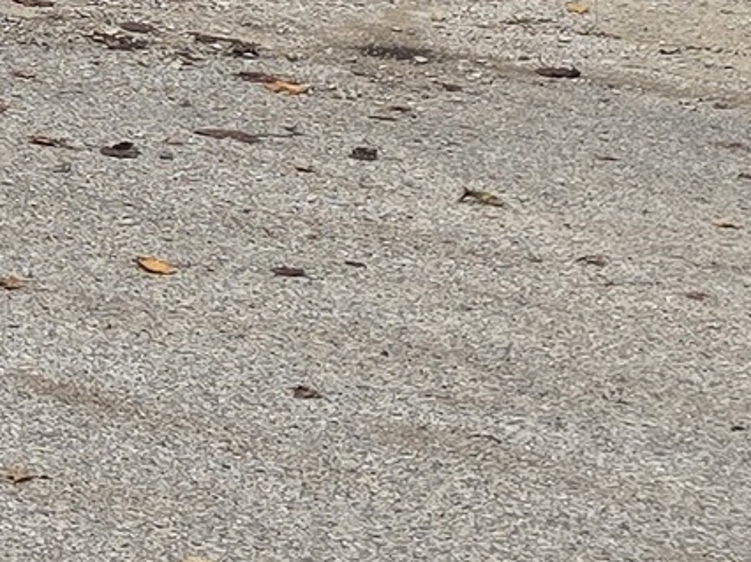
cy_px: -618
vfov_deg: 8.4
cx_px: -1417
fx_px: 3599
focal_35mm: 166
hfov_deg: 9.6
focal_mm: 6.3
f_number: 1.7
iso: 12
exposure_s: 1/487
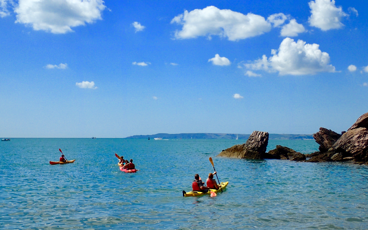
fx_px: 612
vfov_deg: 21.3
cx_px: 184
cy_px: 107
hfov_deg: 33.5
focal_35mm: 61
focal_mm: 10.29
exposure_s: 1/1000
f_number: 5
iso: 100
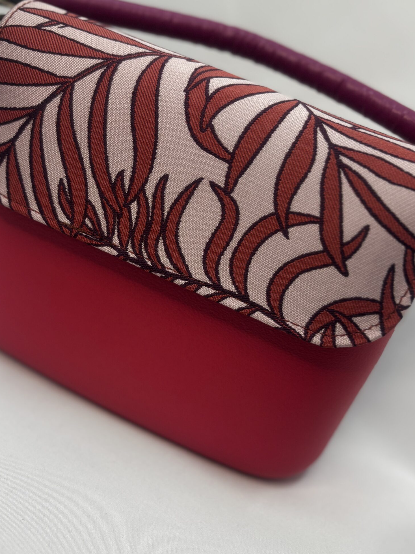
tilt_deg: -26.8
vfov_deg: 54.0
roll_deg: -20.6
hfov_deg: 41.7
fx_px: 544
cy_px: 276
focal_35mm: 34
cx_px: 182
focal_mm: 5.96
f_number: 1.6
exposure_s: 1/100
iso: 80
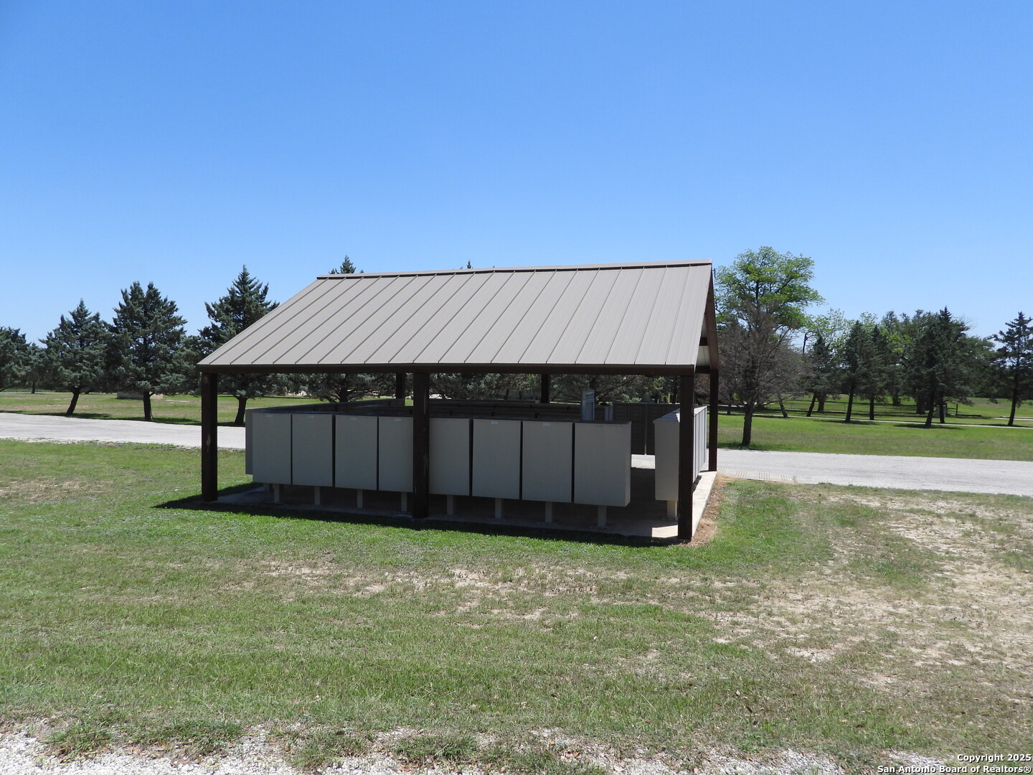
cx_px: 516
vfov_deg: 56.8
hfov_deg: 71.6
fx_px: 716
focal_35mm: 24
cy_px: 388
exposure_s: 1/2000
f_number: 2.8
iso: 100
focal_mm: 4.3
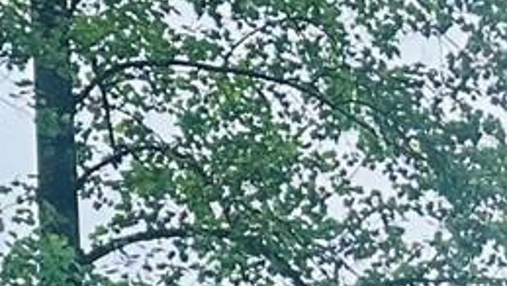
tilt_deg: -5.5
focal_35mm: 207
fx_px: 2784
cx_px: 231
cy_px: 1220
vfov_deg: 5.1
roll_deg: +4.8
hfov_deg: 10.4
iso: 80
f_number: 1.78
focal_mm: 6.86
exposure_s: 1/1050
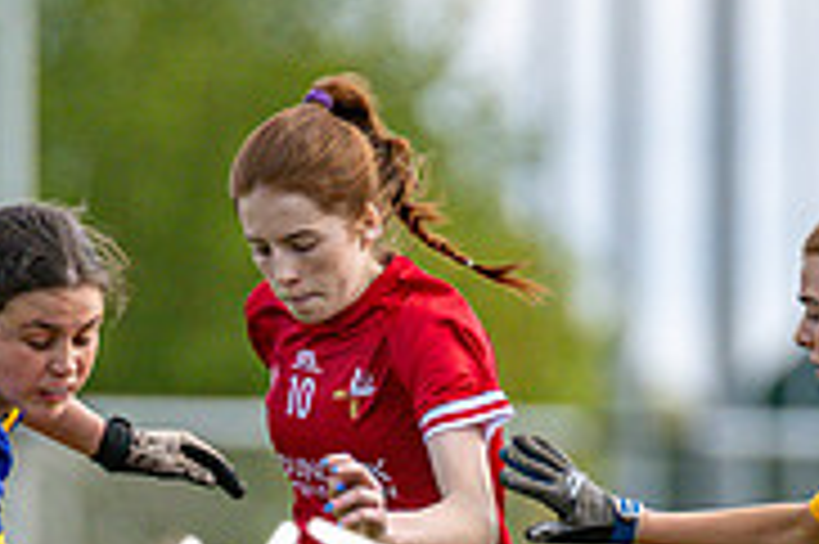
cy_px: 785
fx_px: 30139
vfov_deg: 1.0
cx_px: 284
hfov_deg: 1.6
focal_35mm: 1326
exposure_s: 1/6400
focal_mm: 300
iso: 280
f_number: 2.8
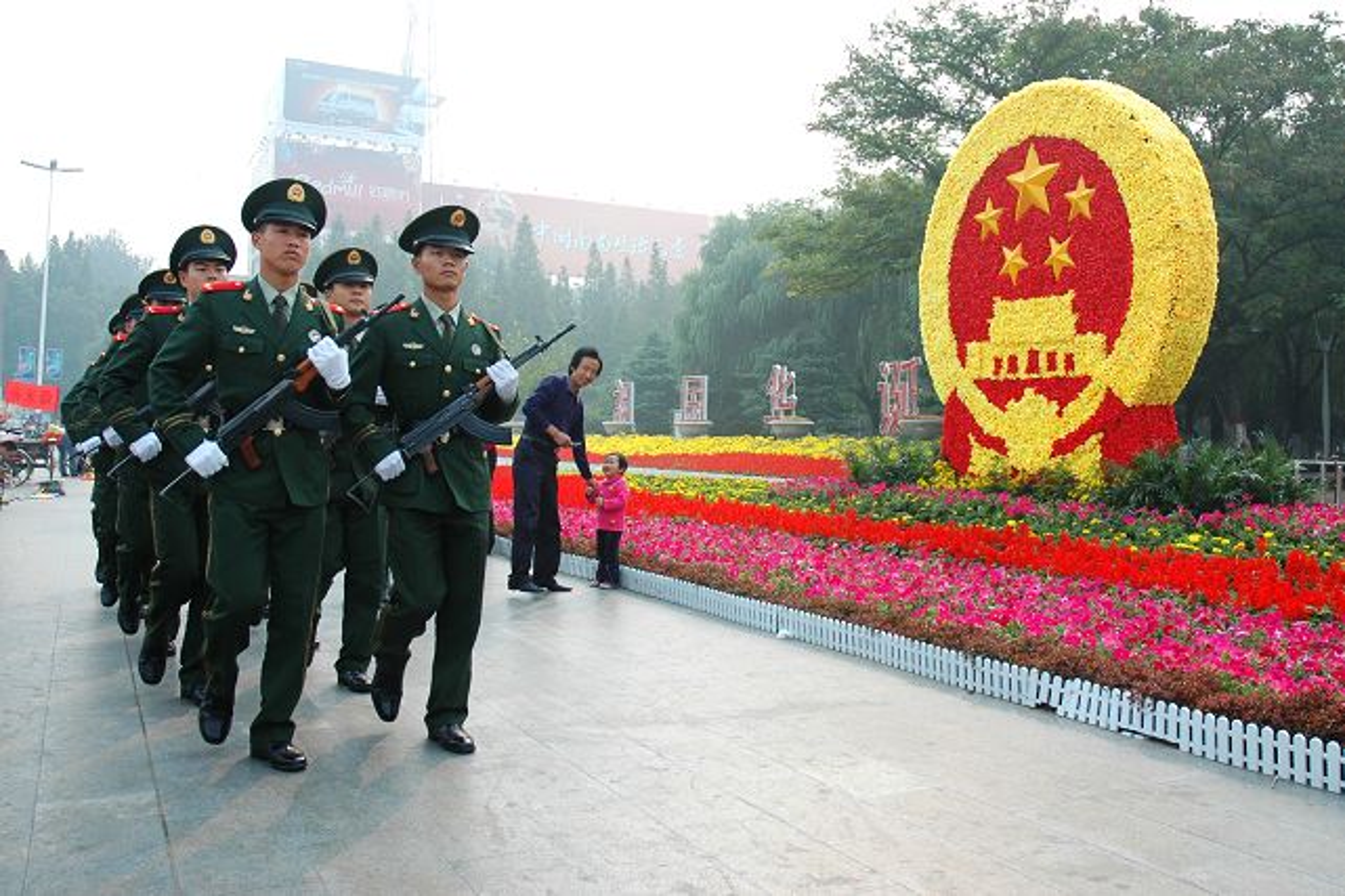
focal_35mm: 27
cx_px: 672
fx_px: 1008
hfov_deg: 67.4
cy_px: 448
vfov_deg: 47.9
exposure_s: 1/500
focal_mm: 18
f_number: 4
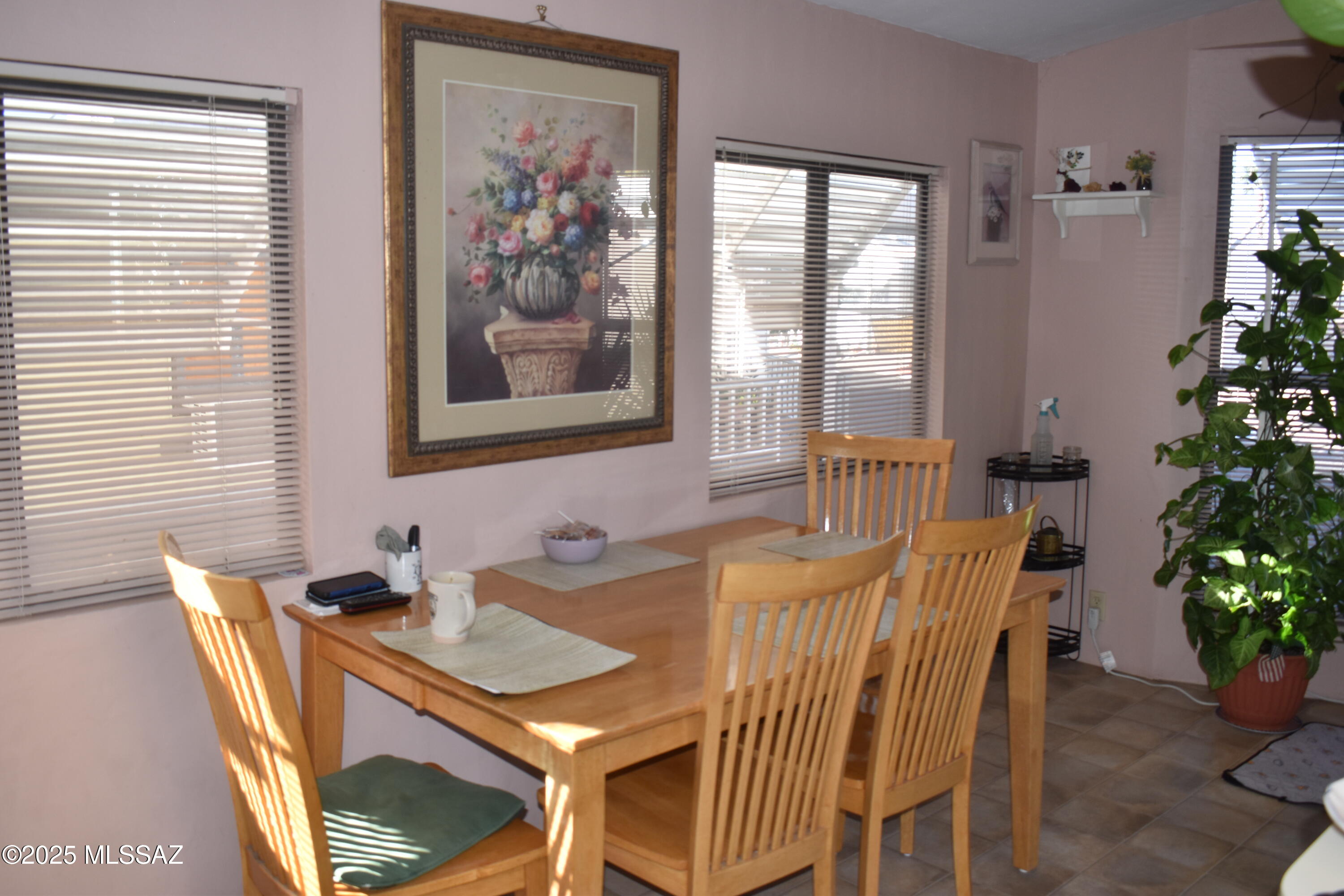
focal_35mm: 32
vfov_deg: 41.7
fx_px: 1176
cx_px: 672
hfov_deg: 59.5
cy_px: 448
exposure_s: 1/125
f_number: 5.6
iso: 250
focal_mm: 21
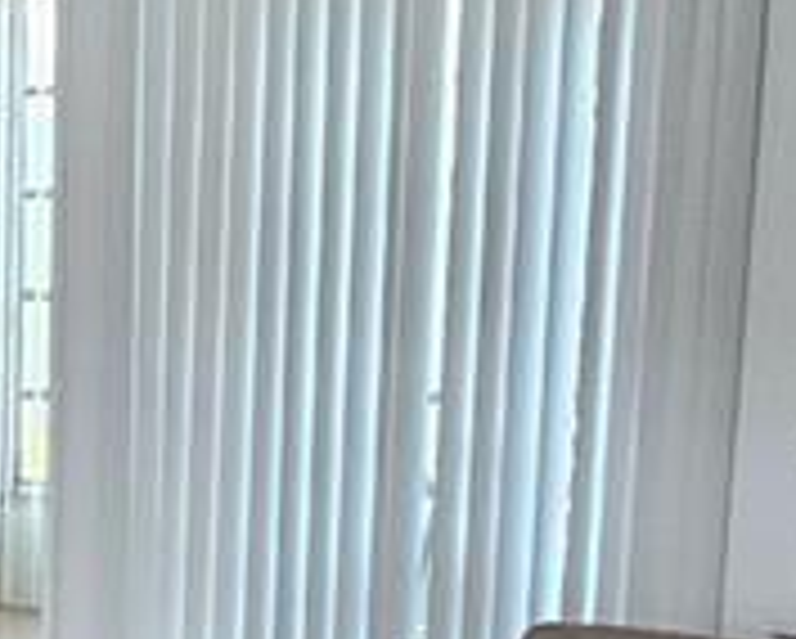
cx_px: -319
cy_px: 662
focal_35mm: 86
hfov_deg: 19.9
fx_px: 2028
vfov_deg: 17.4
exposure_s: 1/30
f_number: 2.2
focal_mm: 2.2
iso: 400
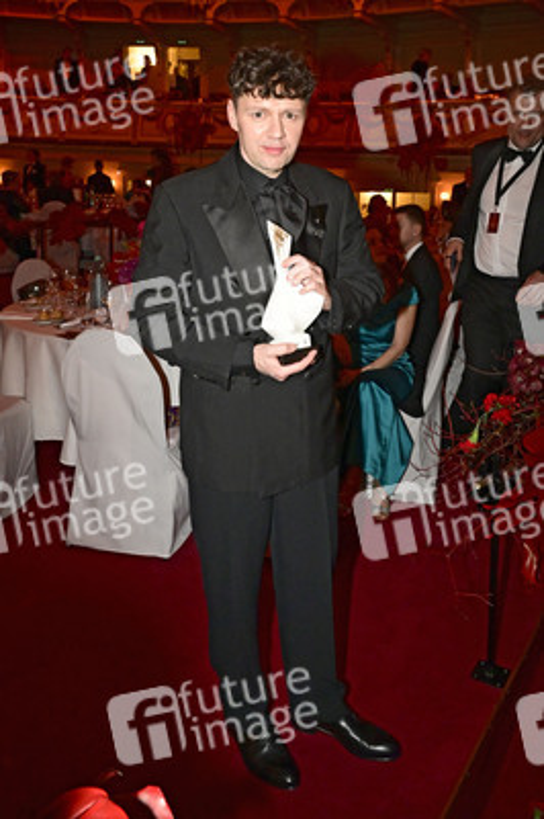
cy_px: 410
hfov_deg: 53.1
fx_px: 545
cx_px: 272
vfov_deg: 73.8
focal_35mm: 24
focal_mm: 24
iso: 6400
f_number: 7.1
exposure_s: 1/200
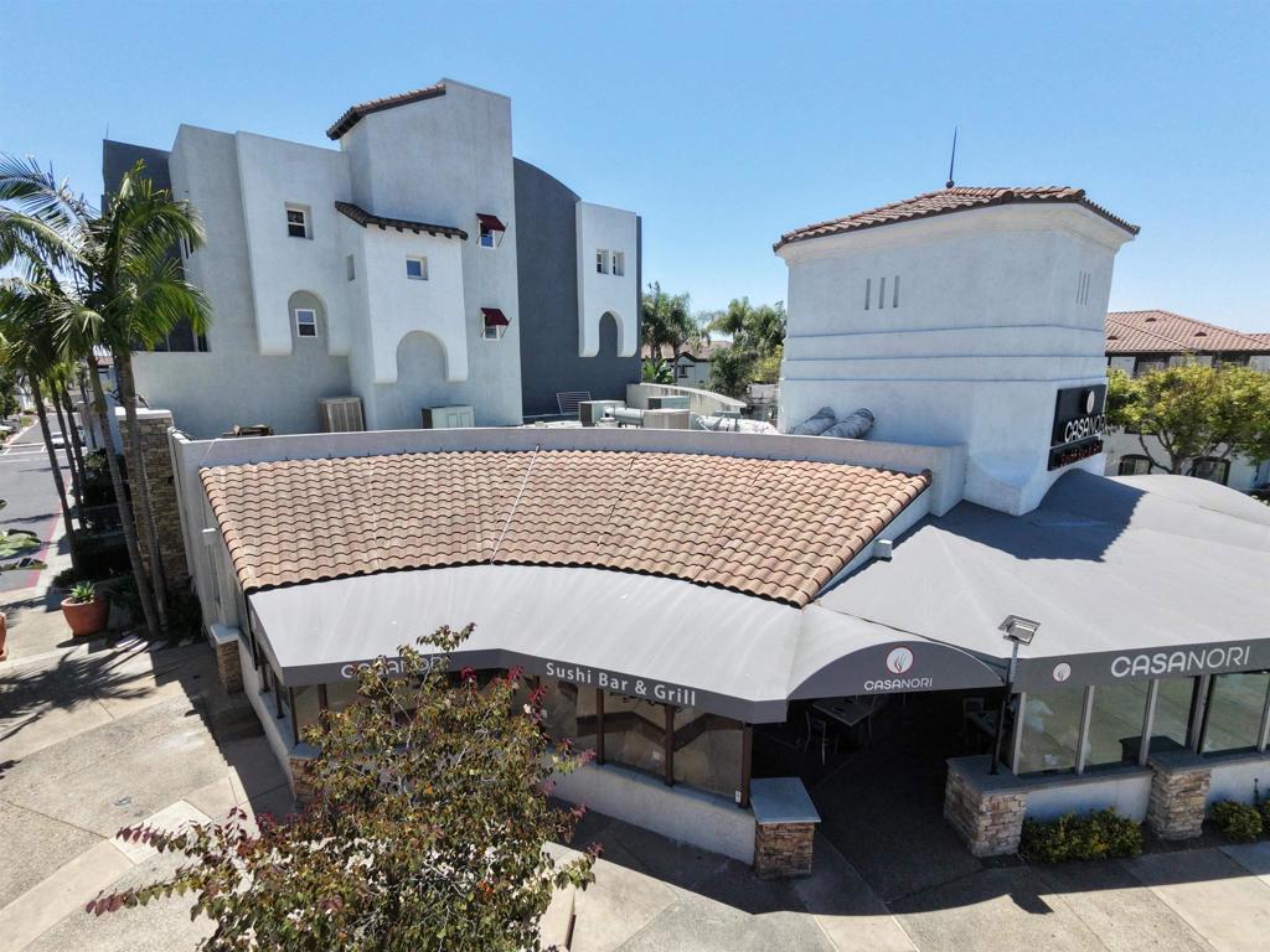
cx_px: 635
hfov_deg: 94.5
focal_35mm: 16
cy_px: 476
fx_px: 587
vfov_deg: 78.1
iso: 280
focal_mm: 3.05
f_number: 2.2
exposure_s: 1/1500
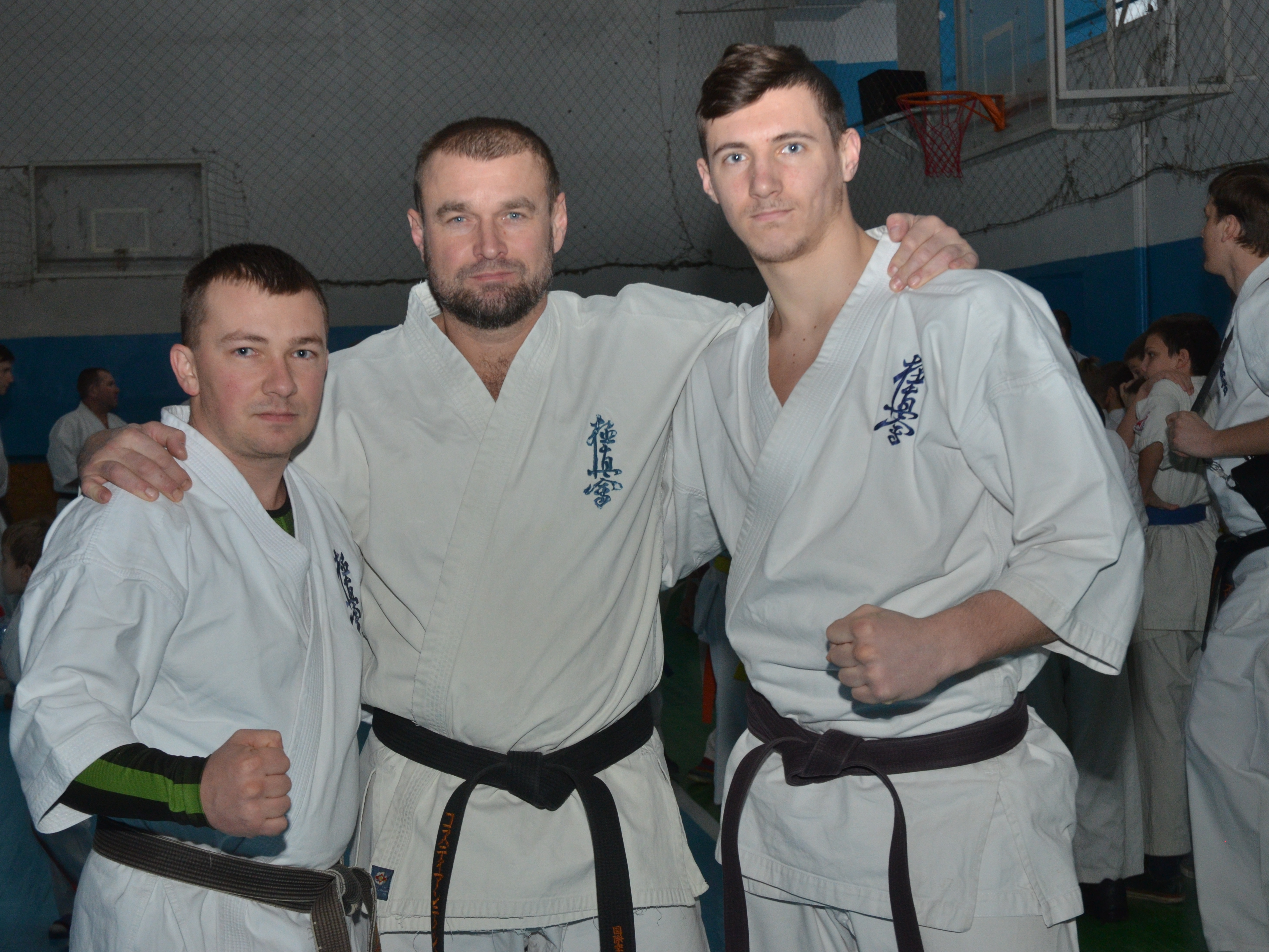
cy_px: 476
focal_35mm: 62
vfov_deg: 23.7
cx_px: 561
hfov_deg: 31.2
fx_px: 2273
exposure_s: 1/60
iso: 1000
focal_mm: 38
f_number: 7.1
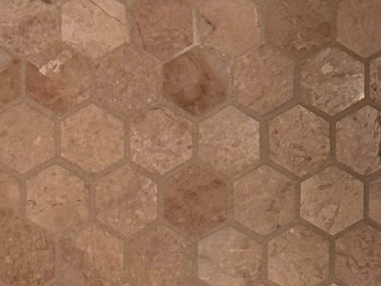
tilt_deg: -86.7
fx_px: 2377
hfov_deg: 9.1
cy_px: 676
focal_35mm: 216
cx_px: 416
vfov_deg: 6.6
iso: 64
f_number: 1.78
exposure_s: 1/60
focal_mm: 6.76
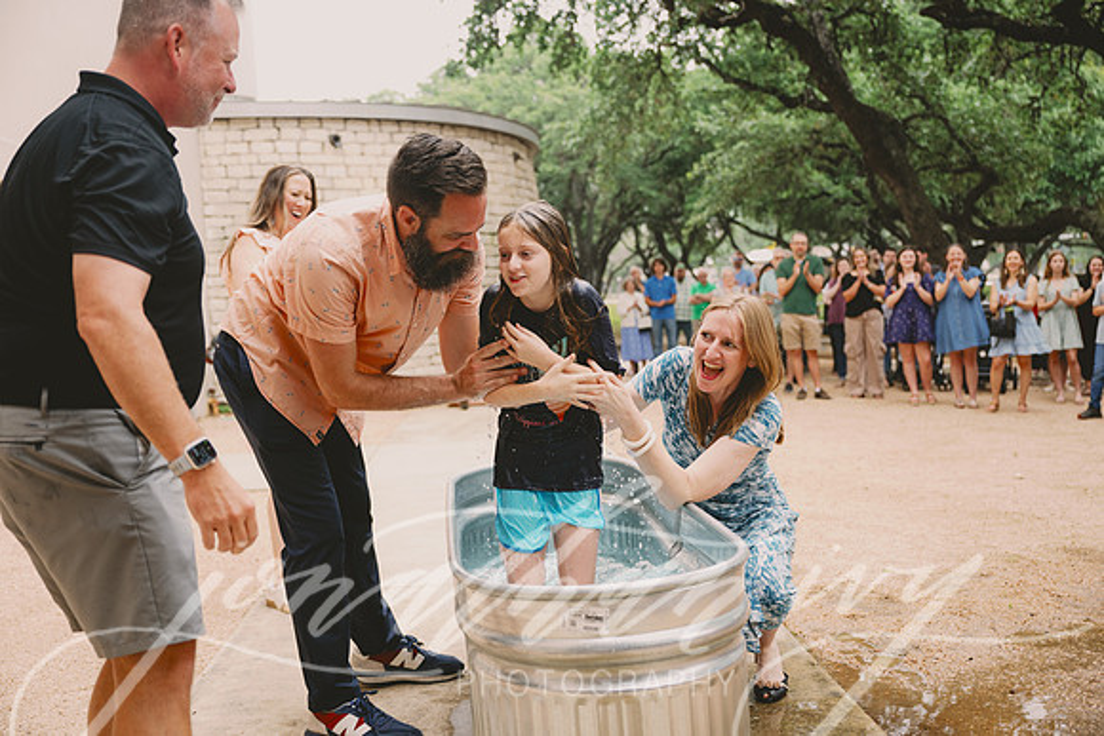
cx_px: 552
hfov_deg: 53.1
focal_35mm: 36
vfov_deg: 36.9
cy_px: 368
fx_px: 1104
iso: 250
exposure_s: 1/640
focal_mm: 36
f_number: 2.8
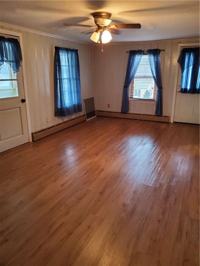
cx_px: 100
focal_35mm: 26
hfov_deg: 53.1
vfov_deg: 67.3
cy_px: 133
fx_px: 200
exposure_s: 1/40
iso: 500
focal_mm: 4.3
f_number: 1.5
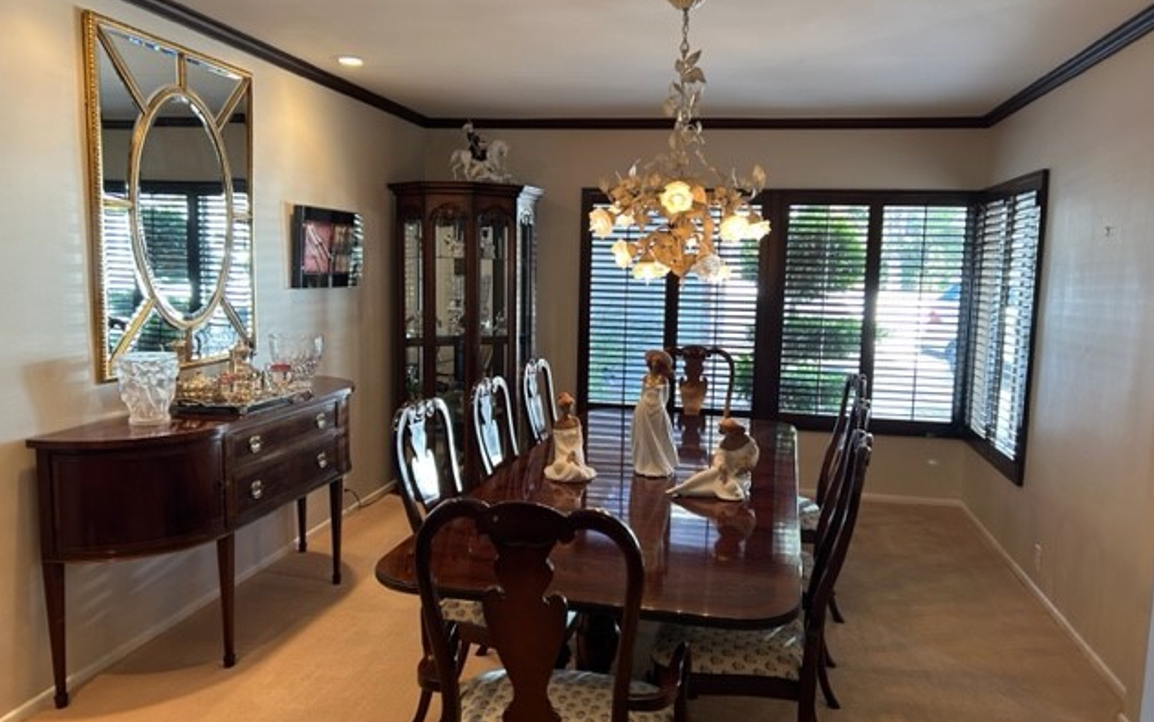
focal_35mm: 28
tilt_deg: -6.6
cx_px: 581
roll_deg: -1.1
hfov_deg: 66.5
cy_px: 361
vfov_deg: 44.6
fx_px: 881
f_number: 1.5
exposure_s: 1/60
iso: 80
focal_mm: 5.7
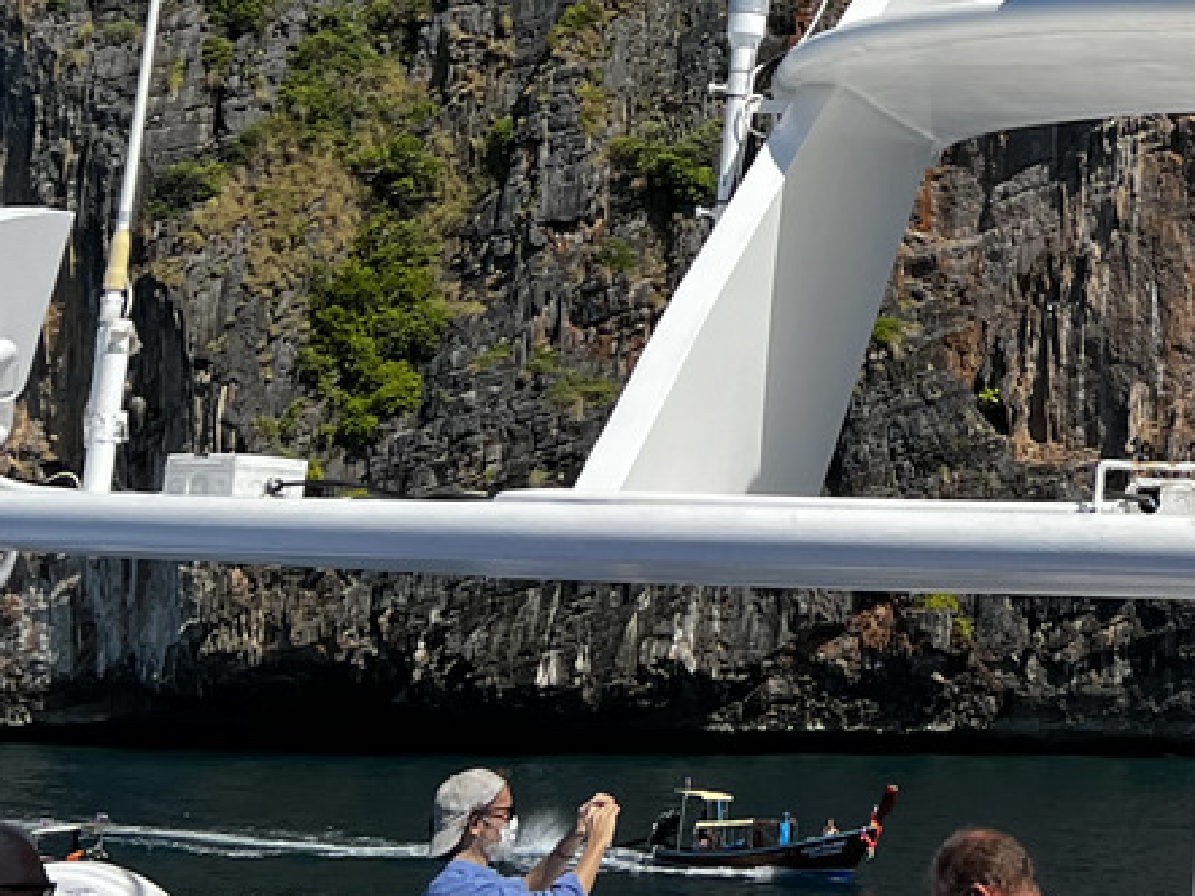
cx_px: 1427
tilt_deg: +13.7
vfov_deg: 15.1
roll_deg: -0.1
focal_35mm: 94
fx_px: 3244
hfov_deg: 19.7
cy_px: -219
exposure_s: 1/3356
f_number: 1.5
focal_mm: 5.7
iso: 50
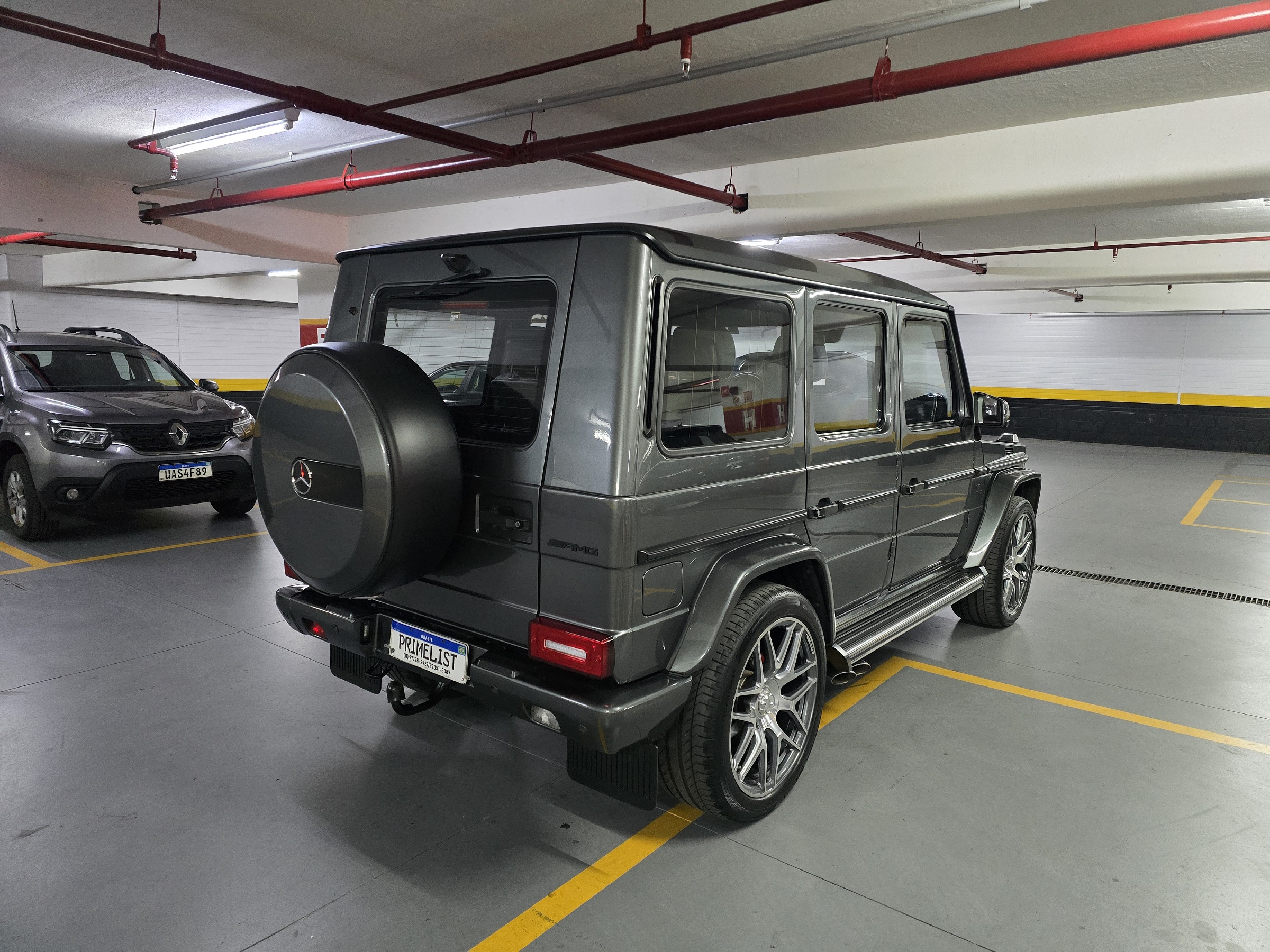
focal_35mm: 23
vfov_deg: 58.9
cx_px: 635
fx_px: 844
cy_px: 476
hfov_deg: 73.9
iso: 1600
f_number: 1.7
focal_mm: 6.3
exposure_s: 1/60
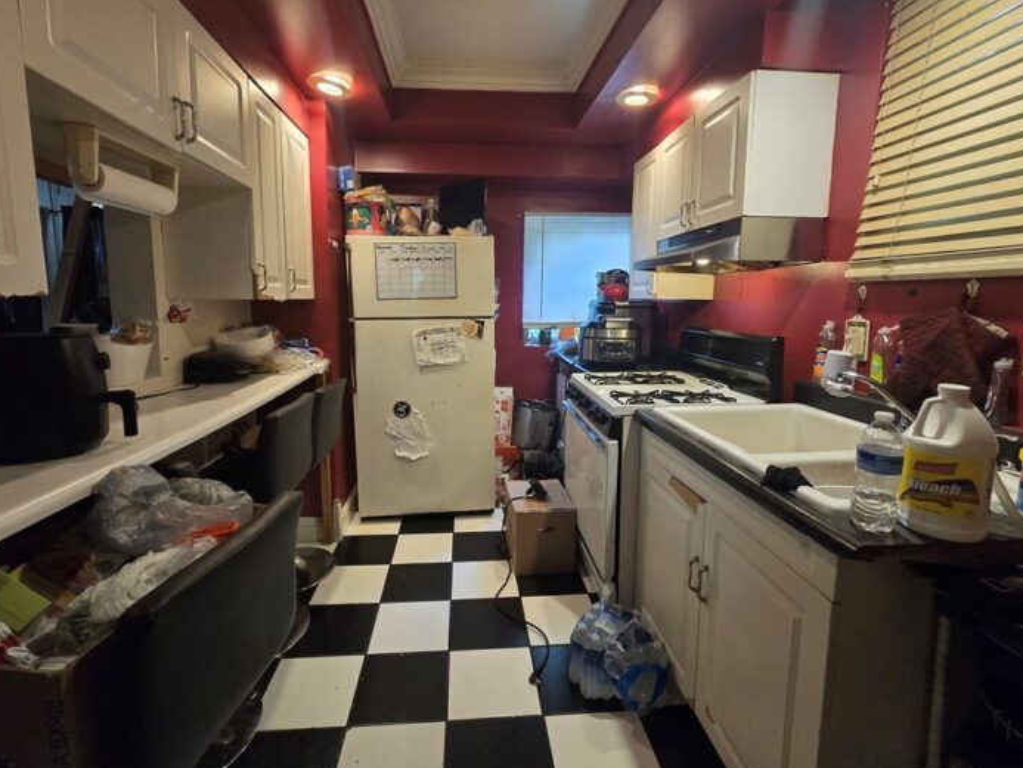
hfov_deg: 98.1
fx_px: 443
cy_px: 369
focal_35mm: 15
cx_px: 500
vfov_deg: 81.7
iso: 640
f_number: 2.2
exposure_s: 1/60
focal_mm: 2.2
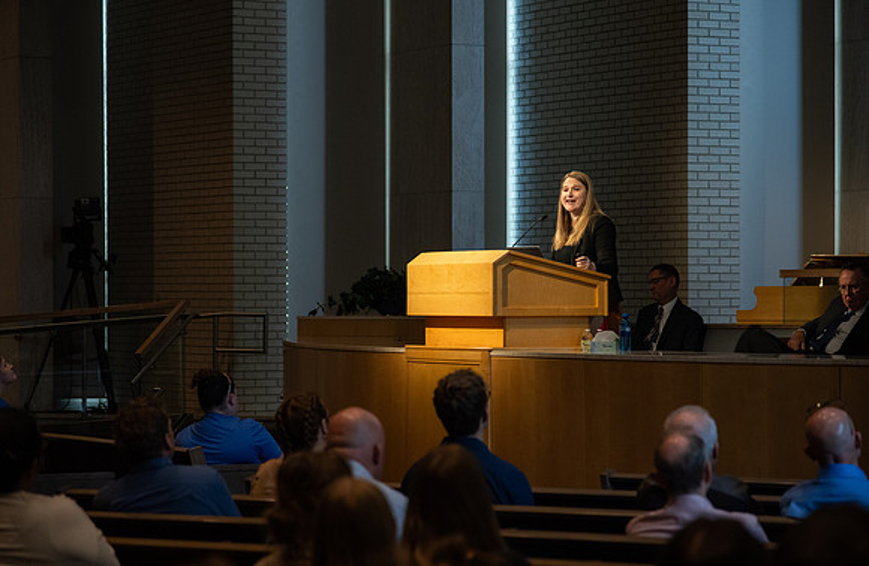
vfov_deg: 10.7
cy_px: 273
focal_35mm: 126
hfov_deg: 16.4
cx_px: 440
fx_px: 3013
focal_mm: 120
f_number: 4
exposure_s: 1/250
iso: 2000
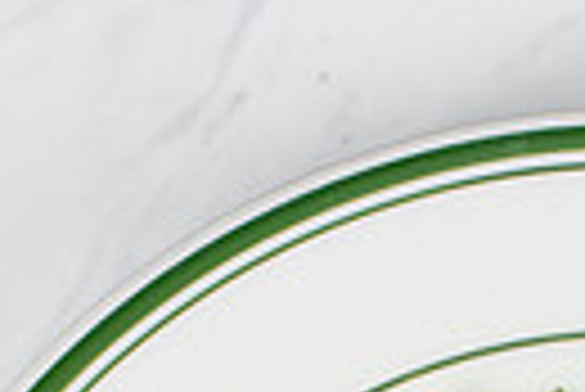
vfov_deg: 4.2
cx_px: 593
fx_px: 5238
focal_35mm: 322
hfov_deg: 6.4
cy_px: 850
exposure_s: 1/200
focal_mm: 50
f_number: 9
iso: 200
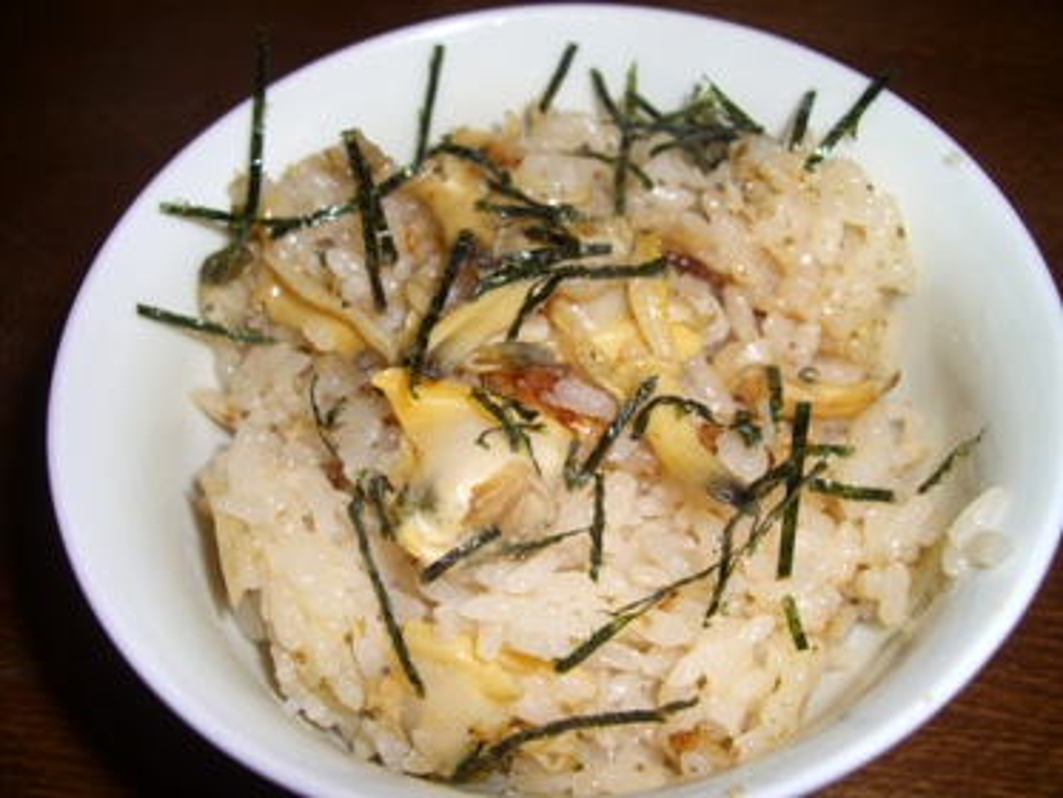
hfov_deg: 49.0
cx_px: 532
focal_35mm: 38
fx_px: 1167
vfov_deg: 37.7
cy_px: 399
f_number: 5.6
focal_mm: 7.9
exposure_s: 1/60
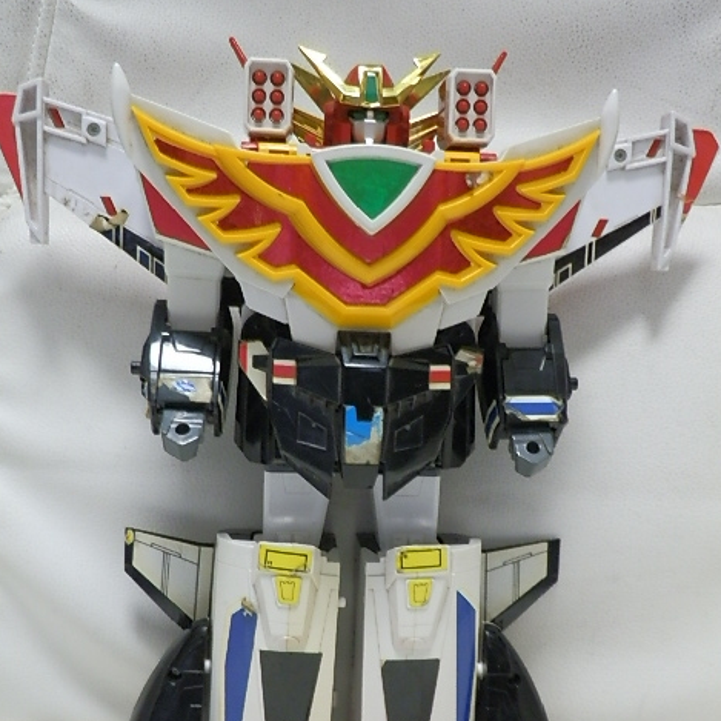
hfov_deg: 40.9
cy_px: 446
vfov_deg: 40.7
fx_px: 966
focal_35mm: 41
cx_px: 358
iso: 200
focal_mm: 6.17
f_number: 3.5
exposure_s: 1/8
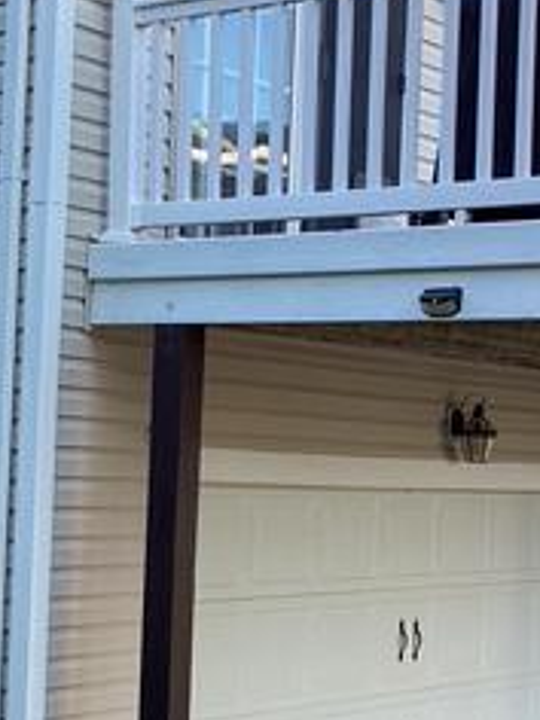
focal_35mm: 84
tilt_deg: +1.7
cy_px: 397
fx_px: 1747
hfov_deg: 17.3
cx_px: 34
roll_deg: -5.0
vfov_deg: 23.3
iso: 25
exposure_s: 1/181
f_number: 2.4
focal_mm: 3.3
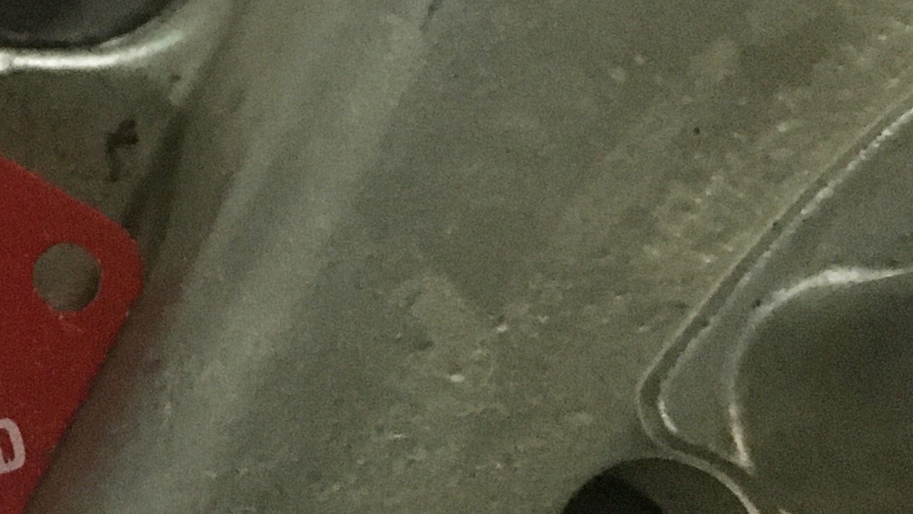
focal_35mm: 97
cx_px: -87
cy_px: 230
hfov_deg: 20.9
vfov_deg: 12.5
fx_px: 2349
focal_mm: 4.15
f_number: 2.2
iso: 320
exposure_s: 1/17
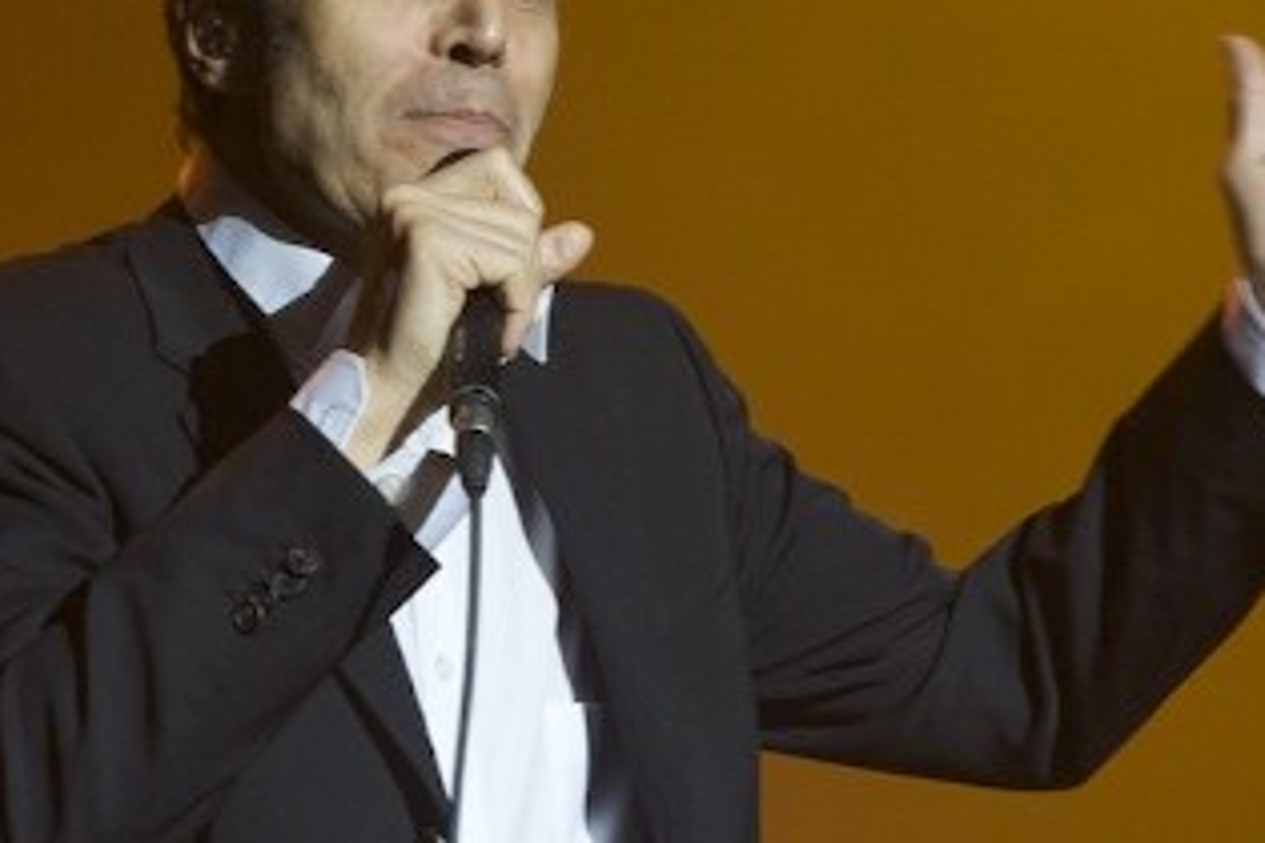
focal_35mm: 350
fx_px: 12298
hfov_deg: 5.9
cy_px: 341
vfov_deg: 3.9
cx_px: 671
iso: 3200
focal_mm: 230
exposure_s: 1/100
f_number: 4.8
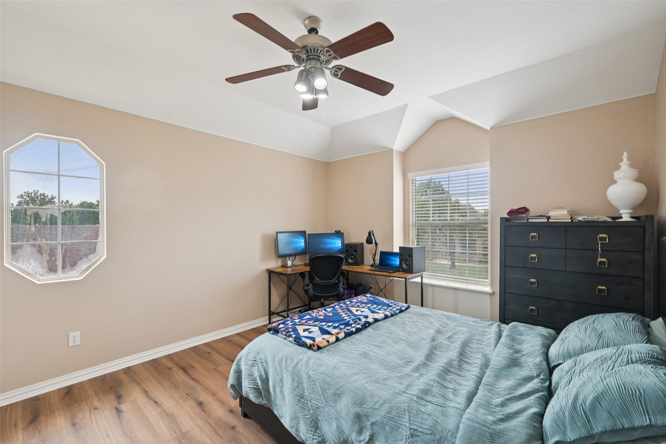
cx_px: 333
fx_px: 287
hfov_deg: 98.5
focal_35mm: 16
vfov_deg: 75.5
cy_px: 222
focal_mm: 15.5
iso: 400
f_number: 8
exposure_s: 1/60
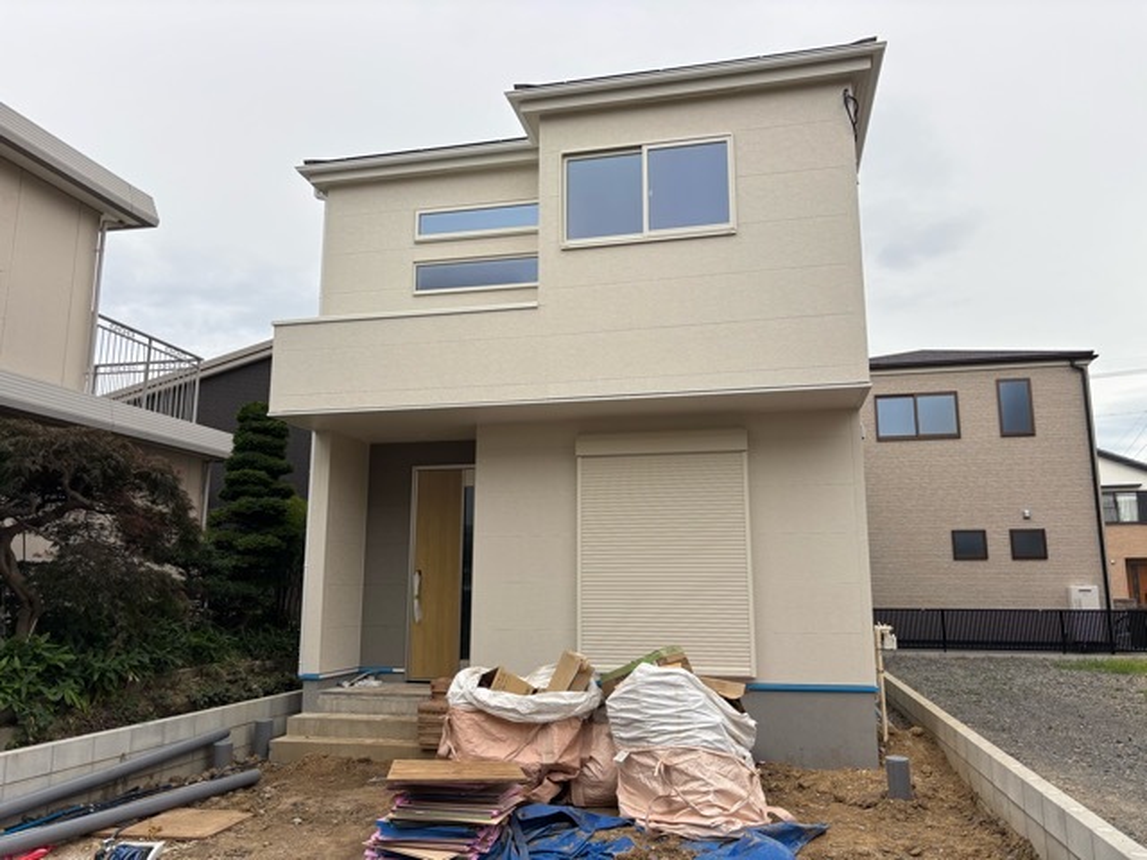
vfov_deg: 53.1
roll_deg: -0.7
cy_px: 430
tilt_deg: +10.0
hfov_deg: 67.3
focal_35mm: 26
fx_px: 862
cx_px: 574
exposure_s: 1/539
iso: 50
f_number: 1.6
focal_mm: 5.96
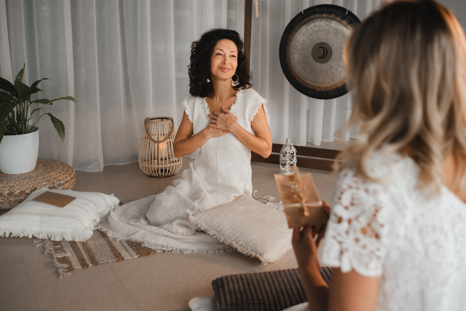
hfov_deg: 50.7
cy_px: 144
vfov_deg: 35.0
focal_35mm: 38
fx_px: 492
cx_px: 249
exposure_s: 1/320
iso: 800
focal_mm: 23
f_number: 1.8
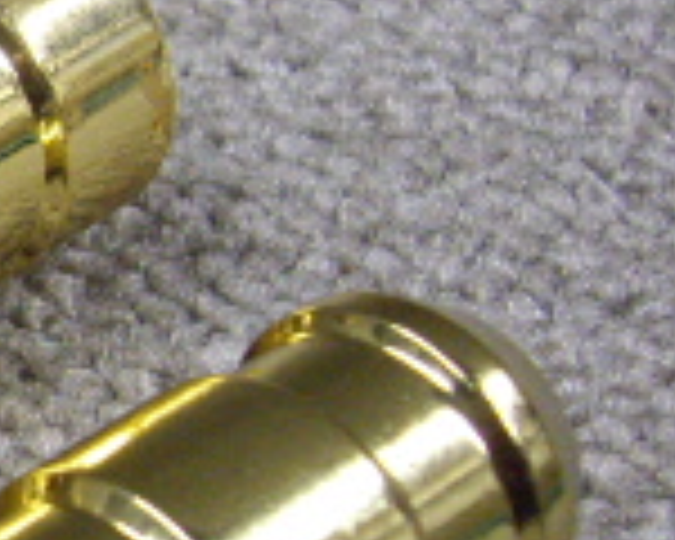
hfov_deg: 9.5
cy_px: 356
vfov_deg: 8.1
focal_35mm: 191
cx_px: -648
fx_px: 3816
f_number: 3.1
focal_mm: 9.6
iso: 400
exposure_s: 1/30
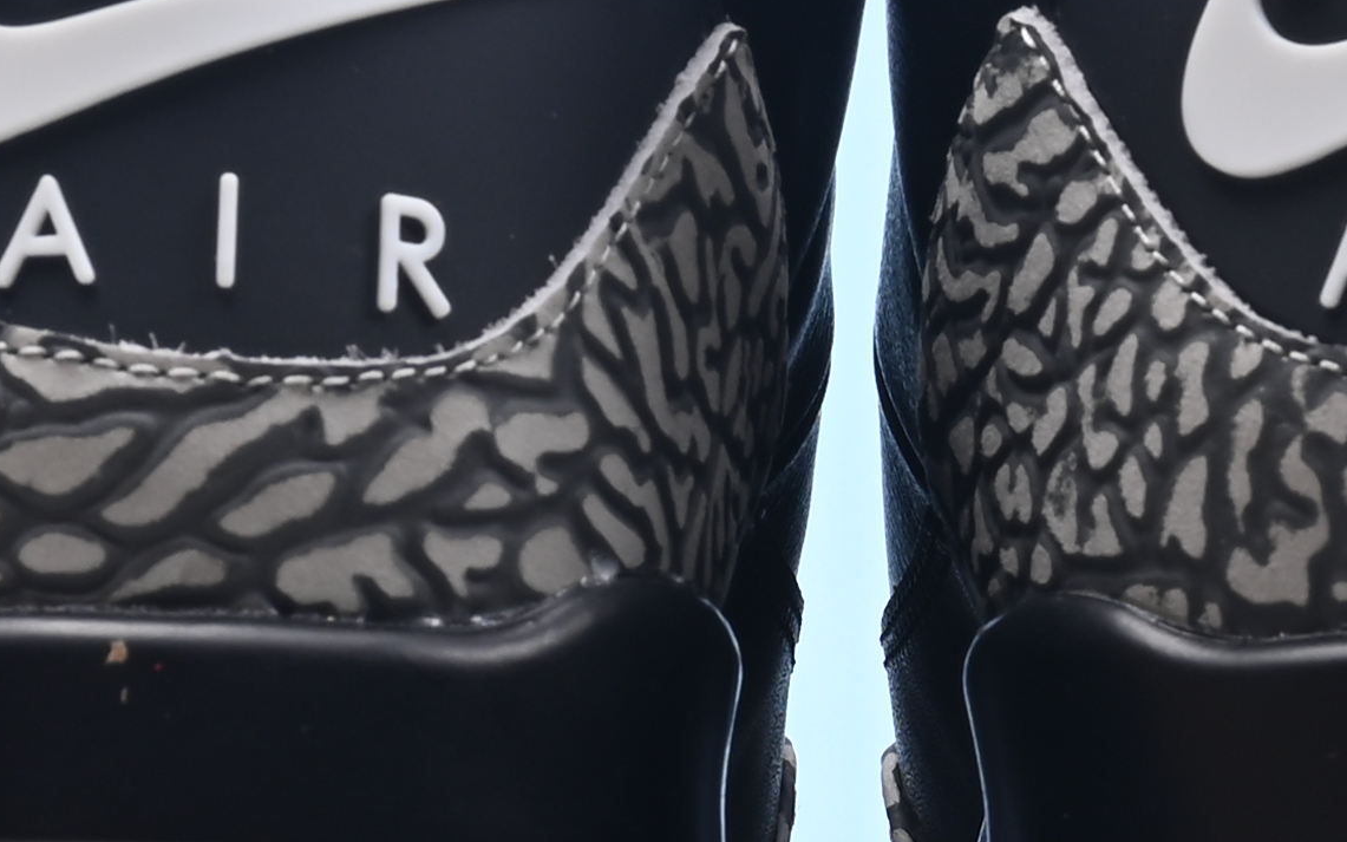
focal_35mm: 215
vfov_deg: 6.1
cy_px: 1032
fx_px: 7892
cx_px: 894
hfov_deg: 9.7
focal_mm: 40
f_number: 16
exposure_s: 1/2
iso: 100
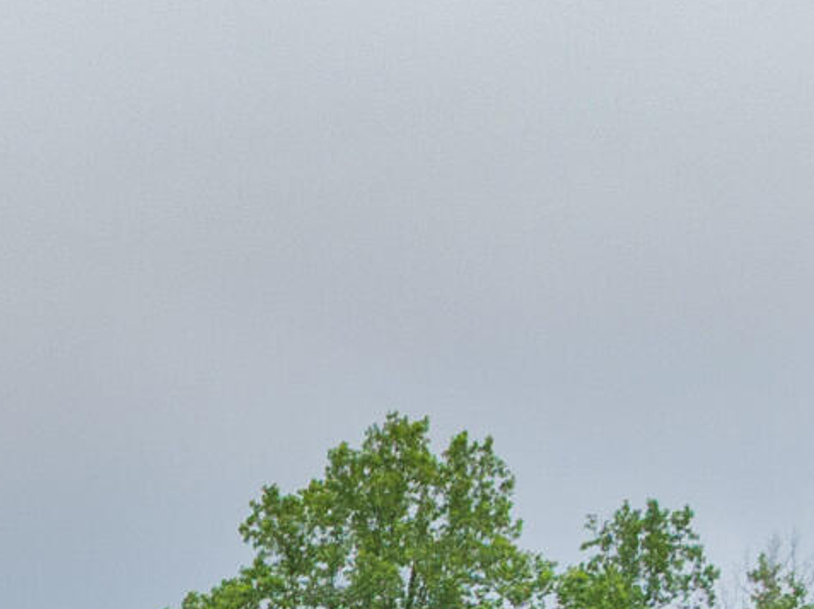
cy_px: 1726
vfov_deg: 8.5
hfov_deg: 12.3
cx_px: -509
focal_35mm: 151
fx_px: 3548
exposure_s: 1/120
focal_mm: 12.29
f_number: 7.1
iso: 100
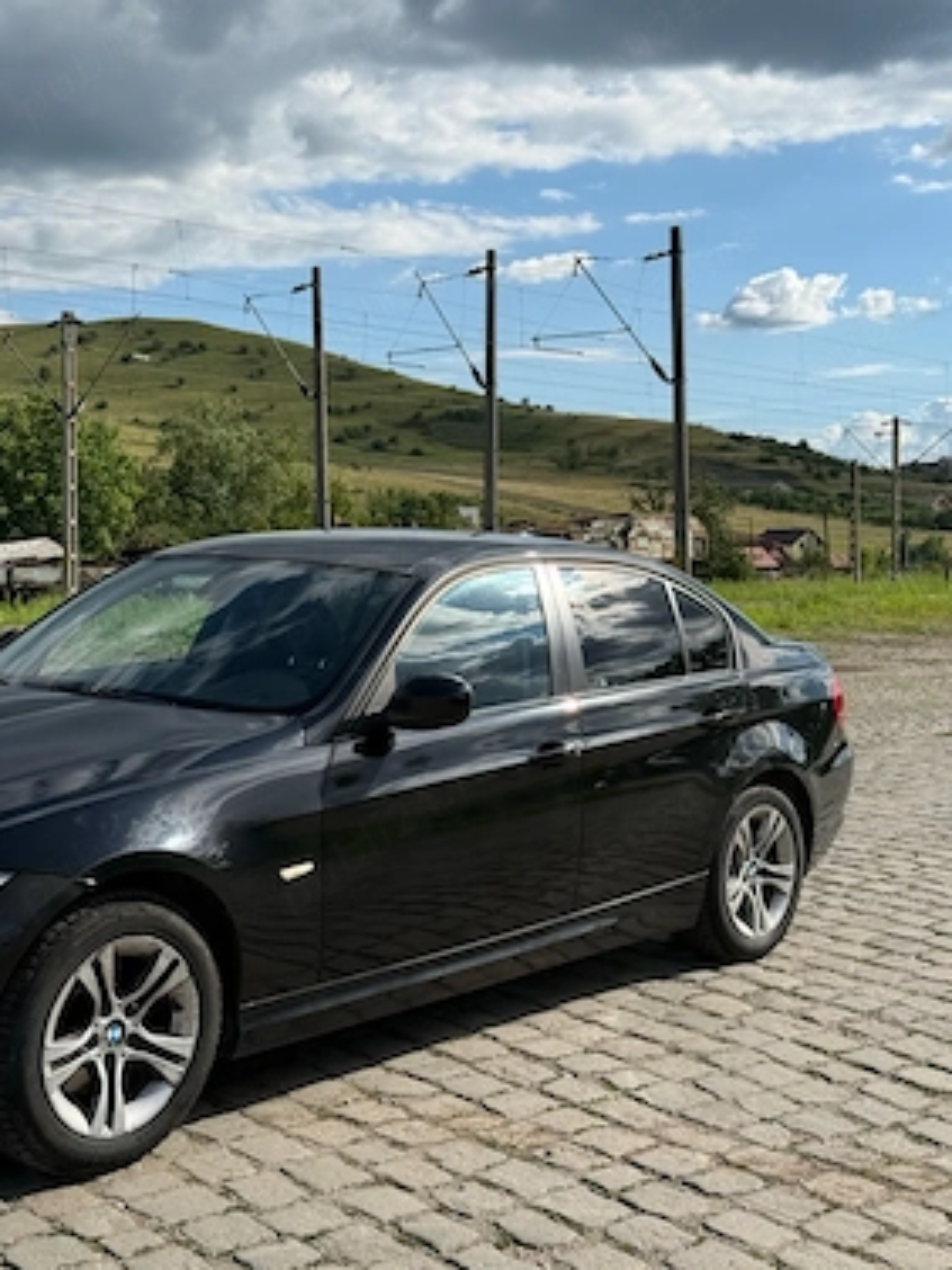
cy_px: 608
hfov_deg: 28.6
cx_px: 456
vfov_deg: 37.5
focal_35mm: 51
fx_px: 1870
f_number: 1.78
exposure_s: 1/6024
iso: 64
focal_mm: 6.76
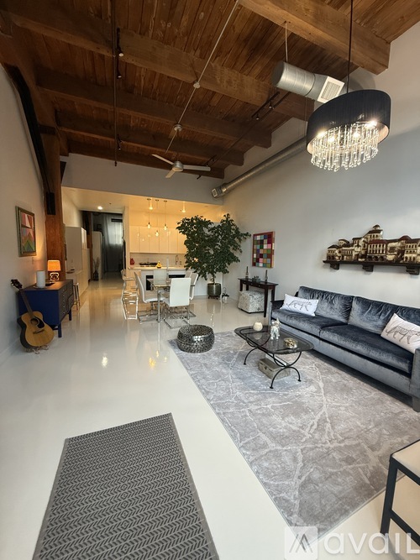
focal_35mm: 14
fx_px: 227
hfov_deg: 85.7
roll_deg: -1.7
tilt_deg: -6.4
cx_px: 210
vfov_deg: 102.1
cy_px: 280
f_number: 2.2
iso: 250
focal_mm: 2.22
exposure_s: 1/60
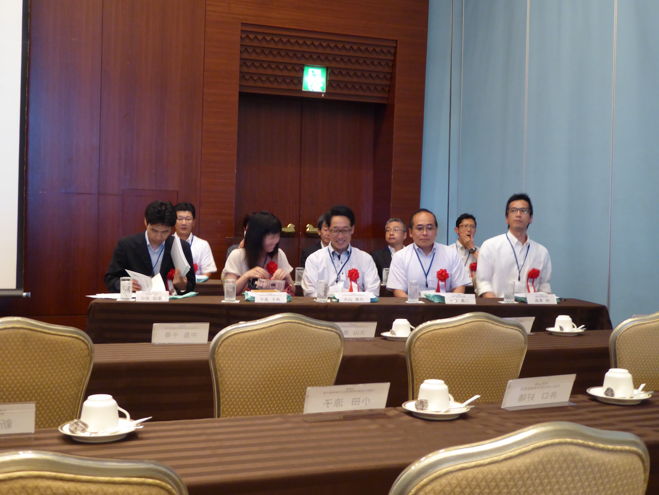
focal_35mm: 46
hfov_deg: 41.2
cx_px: 330
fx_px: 876
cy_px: 248
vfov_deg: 31.5
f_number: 3.9
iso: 400
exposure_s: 1/10
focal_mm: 7.8
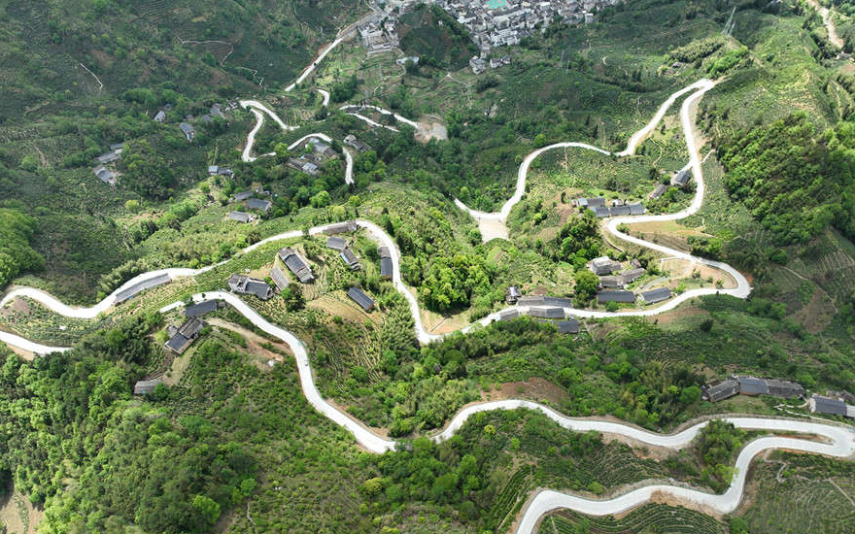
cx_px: 430
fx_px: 606
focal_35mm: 26
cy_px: 310
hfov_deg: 70.4
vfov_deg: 47.4
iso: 100
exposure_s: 1/1000
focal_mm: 12.29
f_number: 2.8
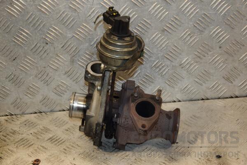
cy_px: 82
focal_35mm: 78
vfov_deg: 17.5
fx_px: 535
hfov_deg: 26.0
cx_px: 124
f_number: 5.6
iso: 800
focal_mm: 52
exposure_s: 1/200
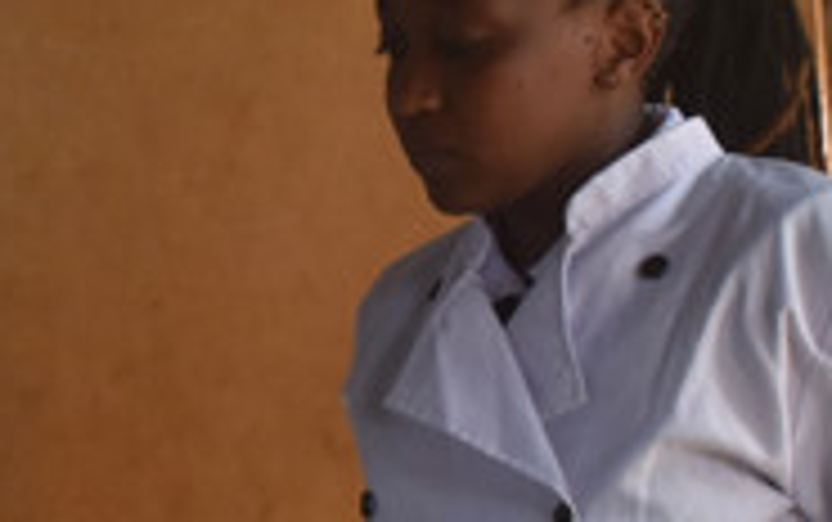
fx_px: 3836
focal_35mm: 169
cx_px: 49
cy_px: 295
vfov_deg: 7.8
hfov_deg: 12.3
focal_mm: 32
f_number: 4.5
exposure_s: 1/250
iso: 720
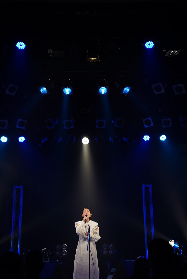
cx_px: 94
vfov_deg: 29.9
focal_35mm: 67
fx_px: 524
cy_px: 140
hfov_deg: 20.2
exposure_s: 1/80
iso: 160
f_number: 3.5
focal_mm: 67.4
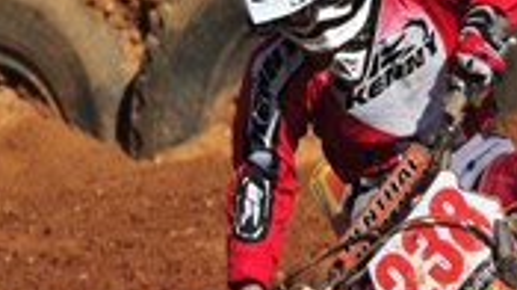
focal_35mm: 609
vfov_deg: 2.0
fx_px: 8340
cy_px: 252
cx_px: 659
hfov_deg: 3.5
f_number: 3.5
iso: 400
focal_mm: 150
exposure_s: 1/6400
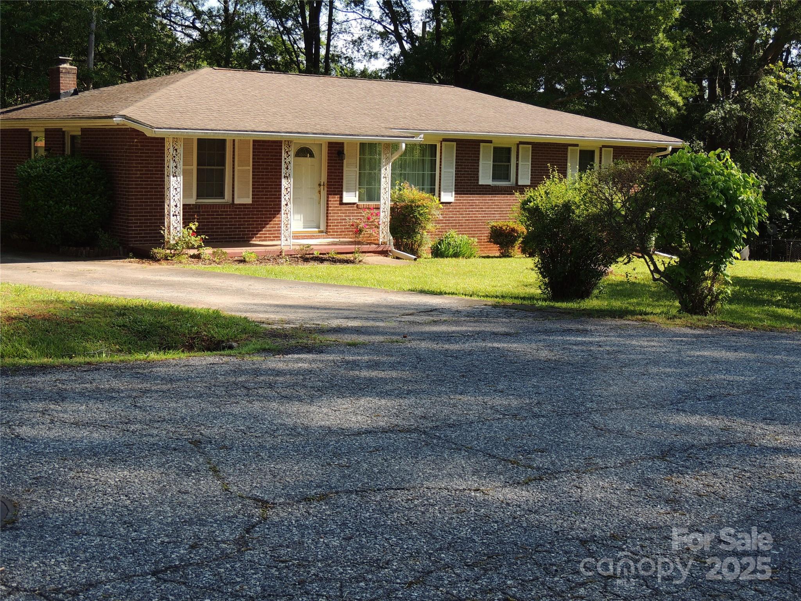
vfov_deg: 29.1
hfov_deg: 38.2
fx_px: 1157
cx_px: 400
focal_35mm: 50
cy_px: 300
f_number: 3.6
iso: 100
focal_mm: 8.9
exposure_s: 1/400
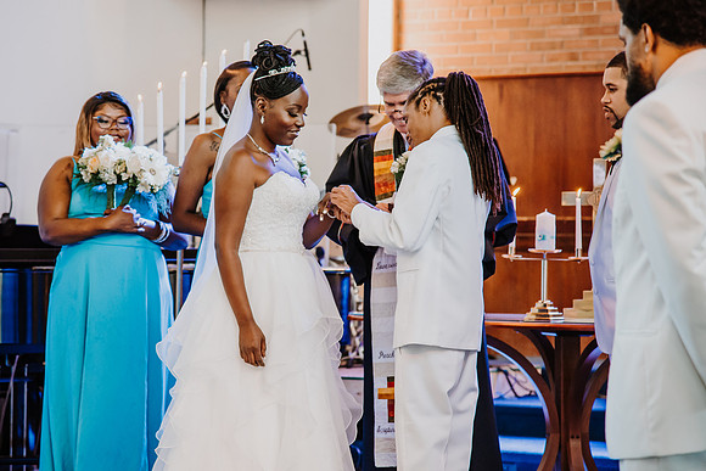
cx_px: 285
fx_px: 2870
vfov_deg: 9.4
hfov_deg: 14.0
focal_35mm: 146
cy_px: 249
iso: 1100
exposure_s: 1/125
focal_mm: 120
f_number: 4
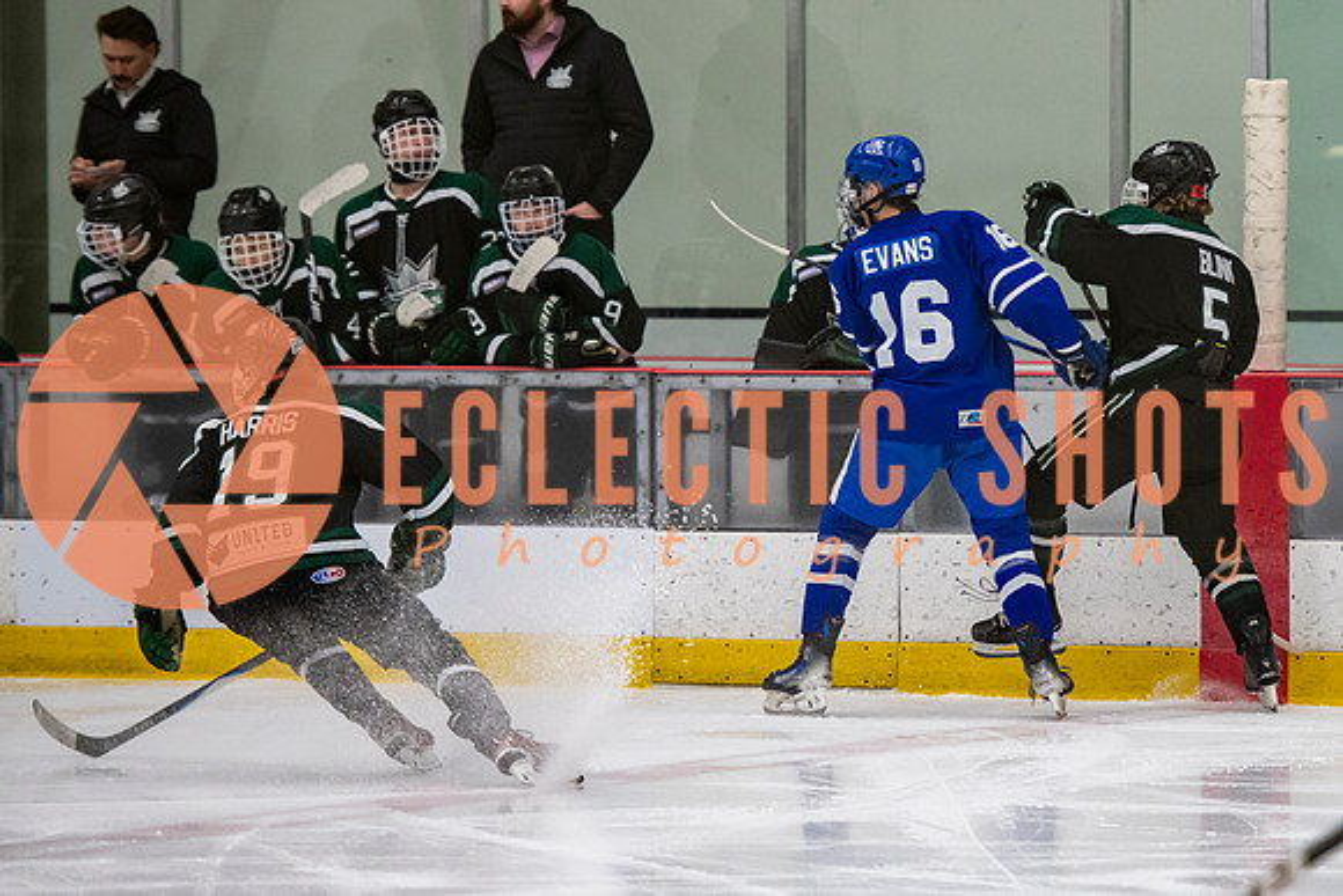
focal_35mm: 253
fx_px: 9429
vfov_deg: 5.4
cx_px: 1108
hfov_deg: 8.1
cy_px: 378
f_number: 3.2
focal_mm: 150
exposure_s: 1/640
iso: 2000
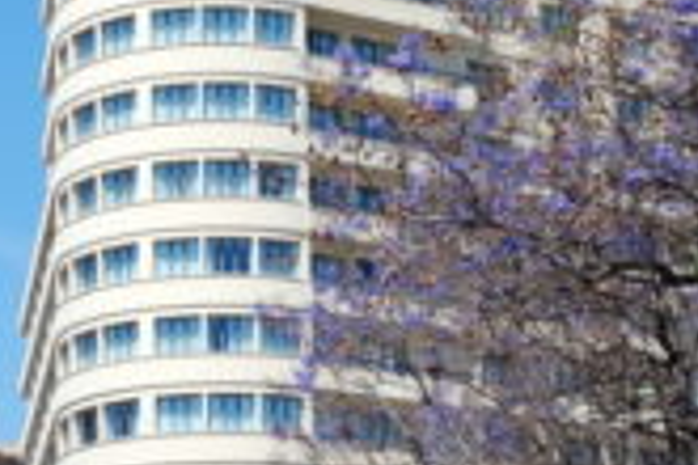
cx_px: 4
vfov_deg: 8.6
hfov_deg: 12.7
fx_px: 3093
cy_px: 438
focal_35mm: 160
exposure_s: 1/250
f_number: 8
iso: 100
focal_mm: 35
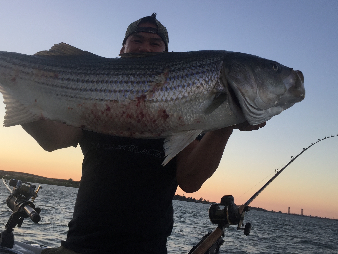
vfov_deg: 37.7
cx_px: 137
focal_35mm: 38
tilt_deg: +14.2
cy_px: 110
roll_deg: -8.8
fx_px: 371
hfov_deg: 48.7
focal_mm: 4.15
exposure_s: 1/258
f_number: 2.2
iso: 32
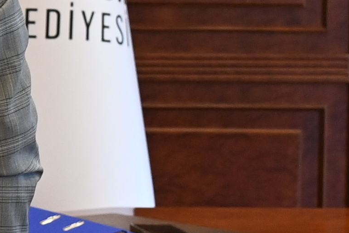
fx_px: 2395
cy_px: -36
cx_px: -486
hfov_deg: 7.8
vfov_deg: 5.5
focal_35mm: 247
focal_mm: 34
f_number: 6.3
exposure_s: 1/200
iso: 2000
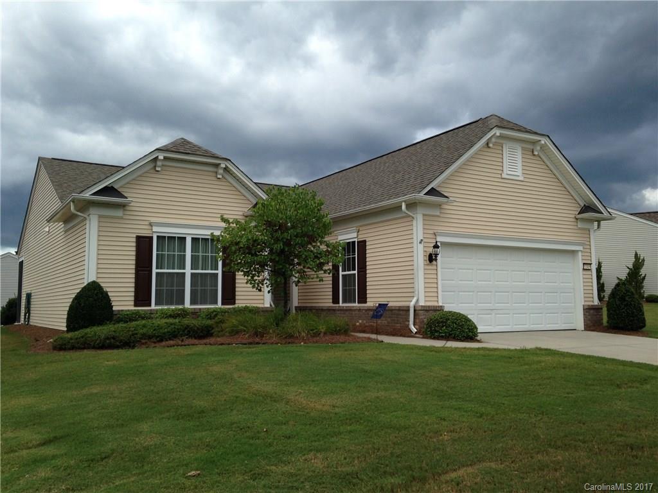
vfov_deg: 42.9
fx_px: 627
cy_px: 246
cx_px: 329
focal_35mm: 33
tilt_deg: +4.7
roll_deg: +1.3
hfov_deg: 55.4
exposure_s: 1/526
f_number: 2.4
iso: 50
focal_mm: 4.12
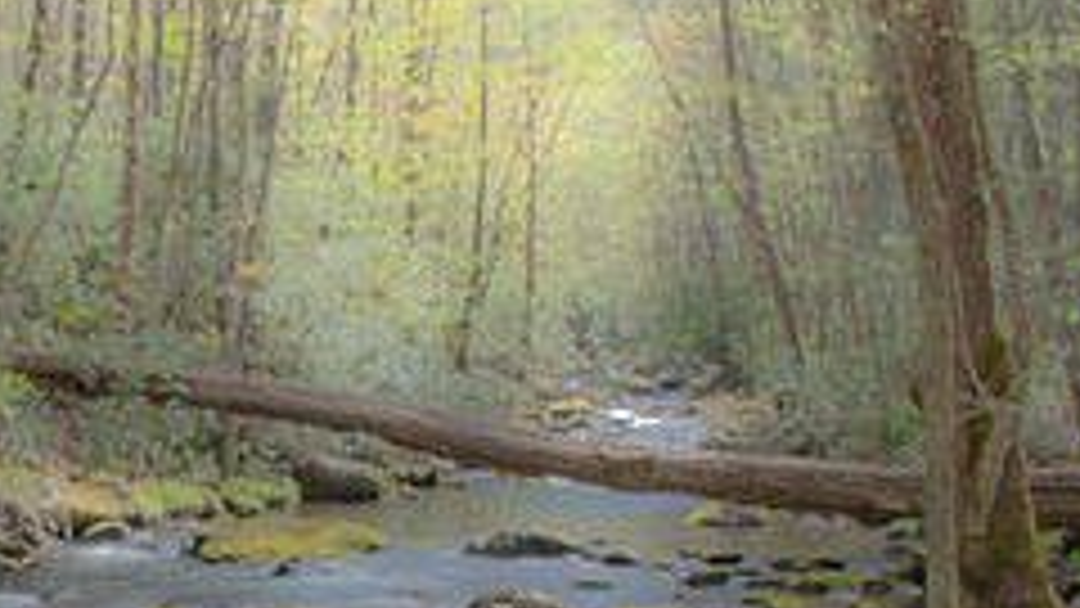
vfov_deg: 16.9
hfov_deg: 28.4
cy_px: 484
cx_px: 68
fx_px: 2033
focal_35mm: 71
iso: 64
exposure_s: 1.3
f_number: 22
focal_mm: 28
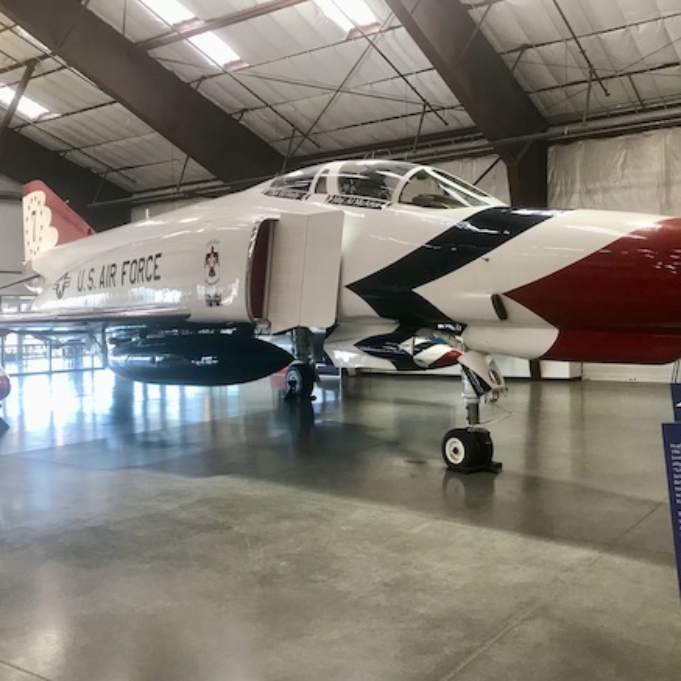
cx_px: 402
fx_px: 757
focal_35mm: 34
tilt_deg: -2.9
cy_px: 349
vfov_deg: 48.4
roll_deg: +1.7
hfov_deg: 48.2
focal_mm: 3.99
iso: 20
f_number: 1.8
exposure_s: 1/30
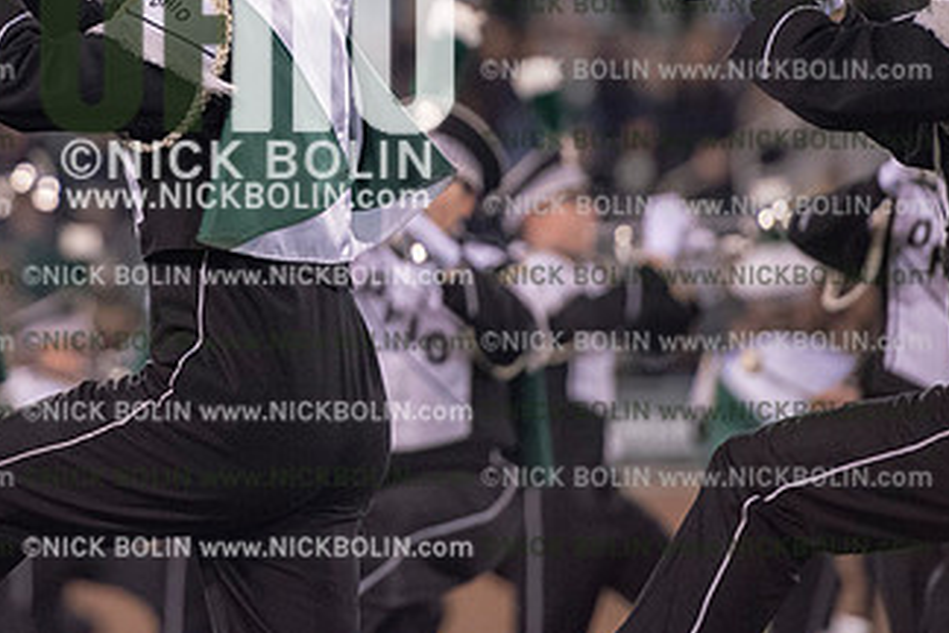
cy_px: 72
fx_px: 9437
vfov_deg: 3.8
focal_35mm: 358
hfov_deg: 5.8
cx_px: 246
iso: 5000
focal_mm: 200
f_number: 3.2
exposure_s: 1/1250
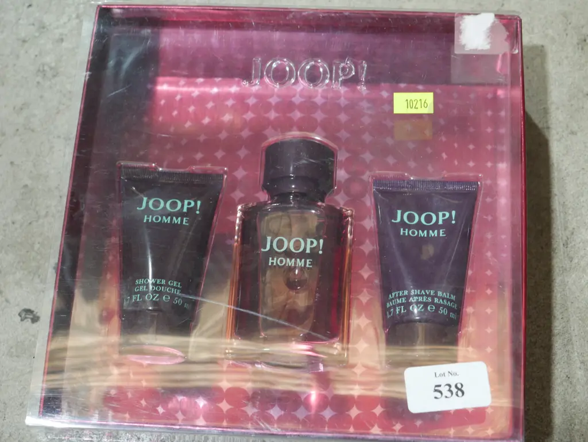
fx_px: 1156
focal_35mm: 68
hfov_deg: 28.5
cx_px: 294
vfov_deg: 21.6
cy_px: 221
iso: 1000
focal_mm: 34
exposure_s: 1/80
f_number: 5.4
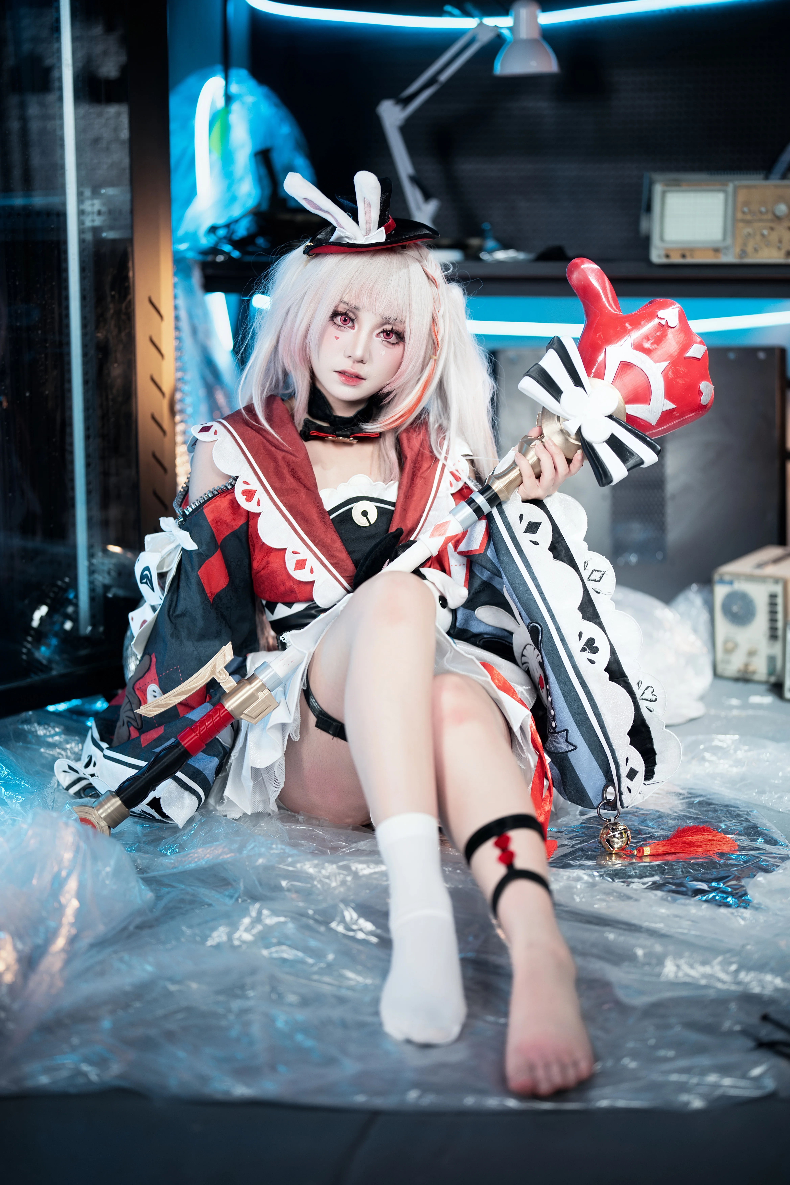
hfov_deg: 27.0
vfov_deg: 39.6
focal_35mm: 50
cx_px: 395
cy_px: 592
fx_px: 1646
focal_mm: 50
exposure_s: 1/100
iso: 100
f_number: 1.4
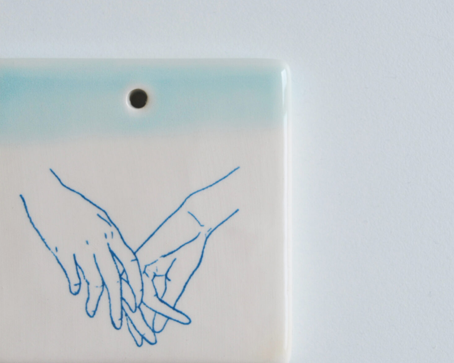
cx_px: 129
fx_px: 1182
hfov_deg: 21.6
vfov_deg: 17.5
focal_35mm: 88
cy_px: 195
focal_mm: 36
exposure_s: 1/125
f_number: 5.6
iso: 160
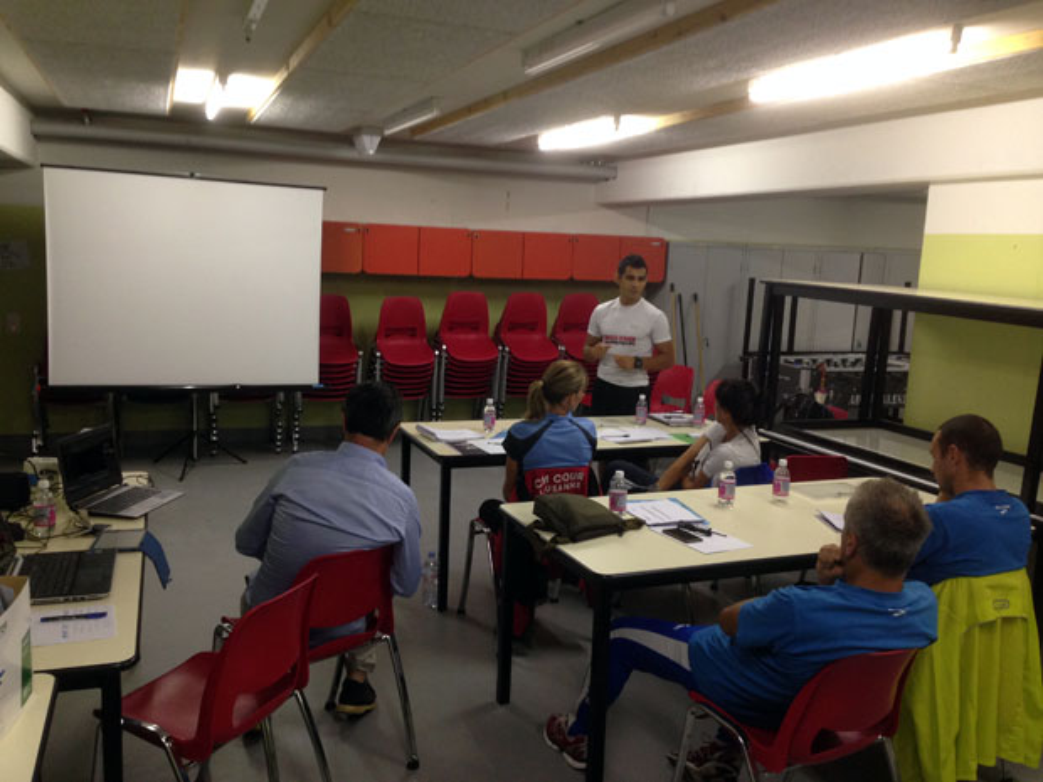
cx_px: 522
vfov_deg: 42.9
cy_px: 391
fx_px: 994
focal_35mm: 33
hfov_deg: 55.4
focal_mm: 4.12
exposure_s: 1/20
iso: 125
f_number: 2.4
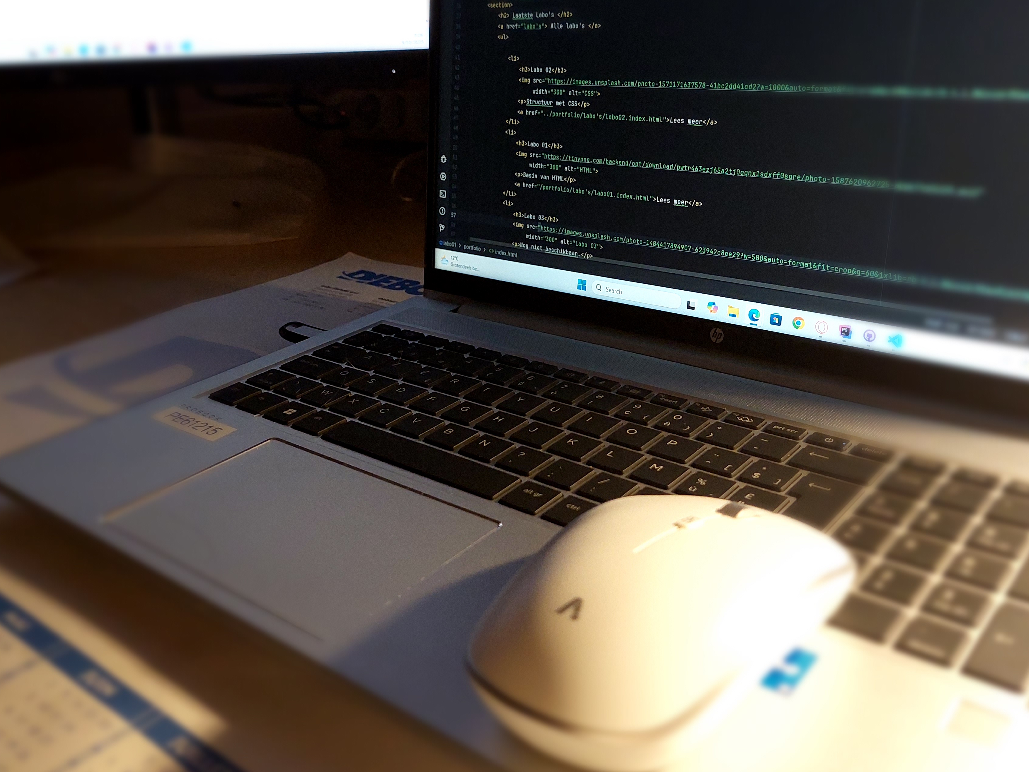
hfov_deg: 54.0
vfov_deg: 41.6
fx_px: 1011
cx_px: 521
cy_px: 319
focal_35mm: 34
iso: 250
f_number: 1.8
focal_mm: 5.23
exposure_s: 1/50
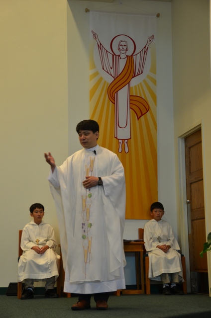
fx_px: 609
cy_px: 159
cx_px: 106
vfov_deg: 29.3
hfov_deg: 19.6
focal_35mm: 69
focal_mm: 46
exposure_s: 1/50
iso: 800
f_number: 4.5
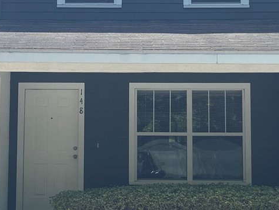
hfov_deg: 22.5
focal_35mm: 87
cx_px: 113
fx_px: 702
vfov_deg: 17.0
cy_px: 98
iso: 32
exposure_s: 1/2183
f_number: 1.8
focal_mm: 4.25
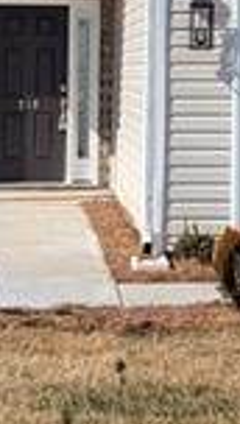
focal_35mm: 132
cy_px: -20
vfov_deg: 15.9
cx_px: 262
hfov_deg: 9.1
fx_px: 1487
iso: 46
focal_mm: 6.81
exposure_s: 1/1984
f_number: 1.85
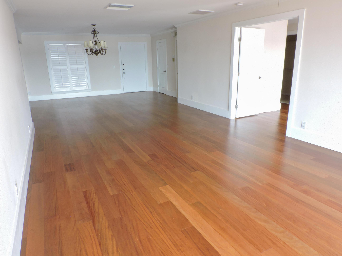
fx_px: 237
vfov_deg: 56.8
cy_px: 128
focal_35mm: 24
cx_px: 171
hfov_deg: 71.6
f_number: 8.3
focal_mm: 4.3
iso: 100
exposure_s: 1/1.6
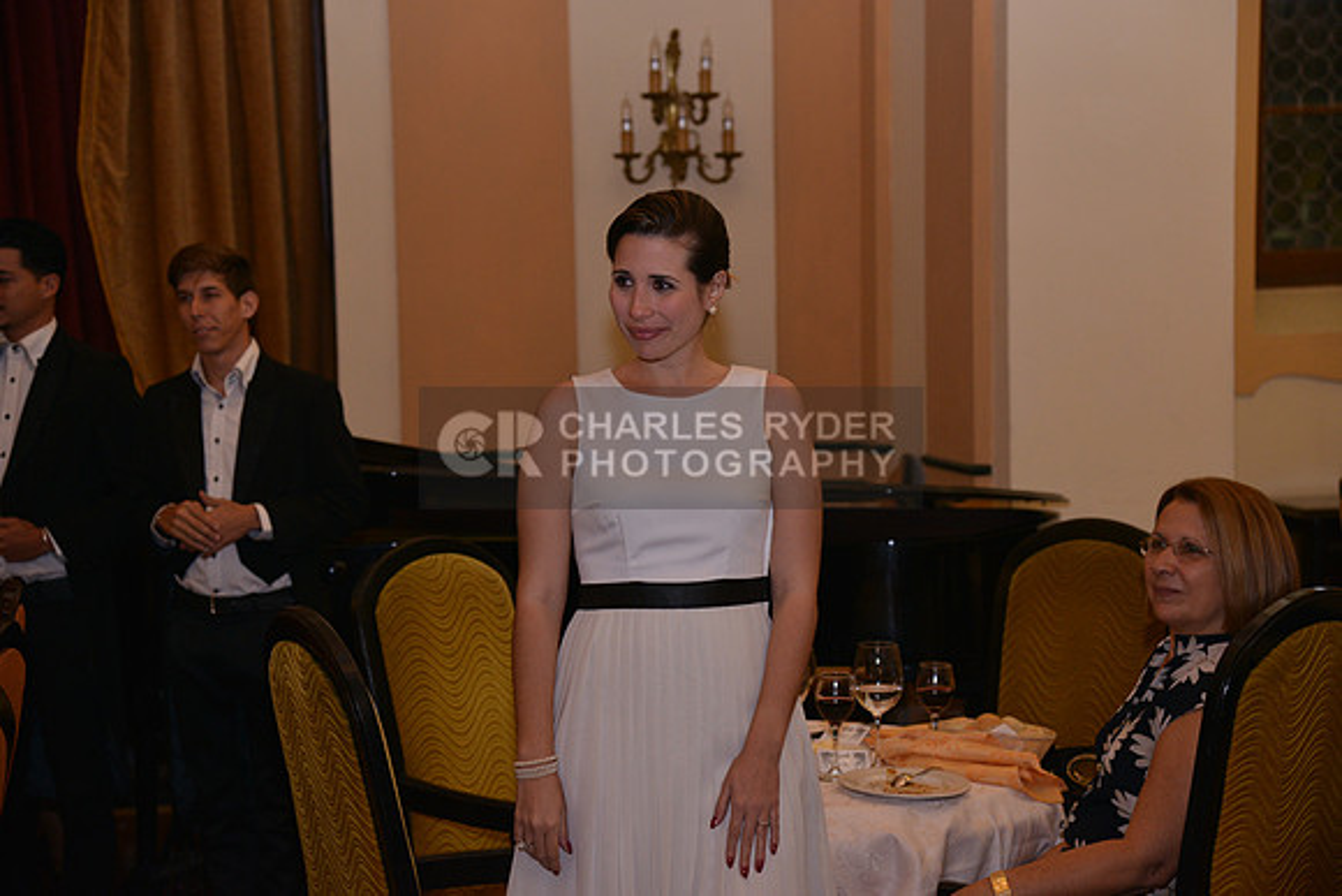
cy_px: 448
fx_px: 2461
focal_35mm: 66
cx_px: 671
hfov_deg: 30.5
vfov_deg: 20.6
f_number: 4.5
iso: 1000
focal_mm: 66
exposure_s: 1/250
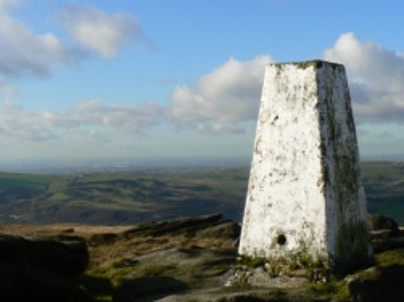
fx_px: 723
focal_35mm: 62
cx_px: 230
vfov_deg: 23.6
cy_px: 161
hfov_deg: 31.2
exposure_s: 1/400
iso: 80
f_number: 7.1
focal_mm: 6
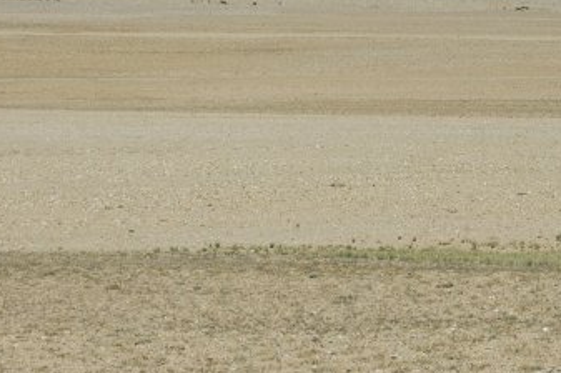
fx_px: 2600
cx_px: 394
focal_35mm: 167
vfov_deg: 8.2
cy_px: -13
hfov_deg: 12.3
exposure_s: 1/400
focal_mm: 52
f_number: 11
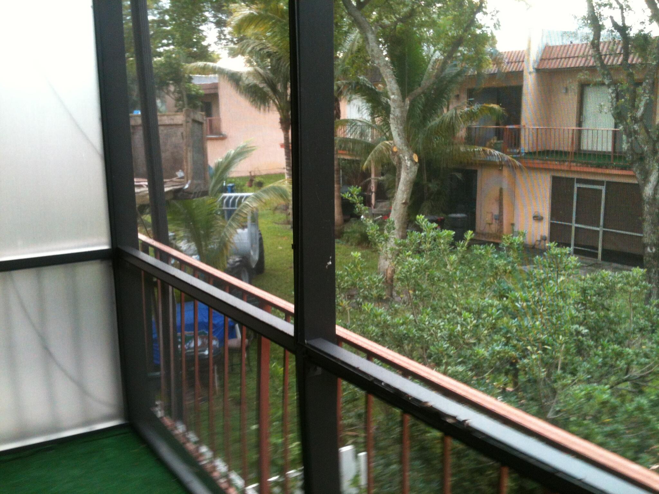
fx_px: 666
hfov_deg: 52.6
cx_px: 330
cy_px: 247
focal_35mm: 35
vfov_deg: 40.7
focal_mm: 3.85
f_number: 2.8
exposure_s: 1/60
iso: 100
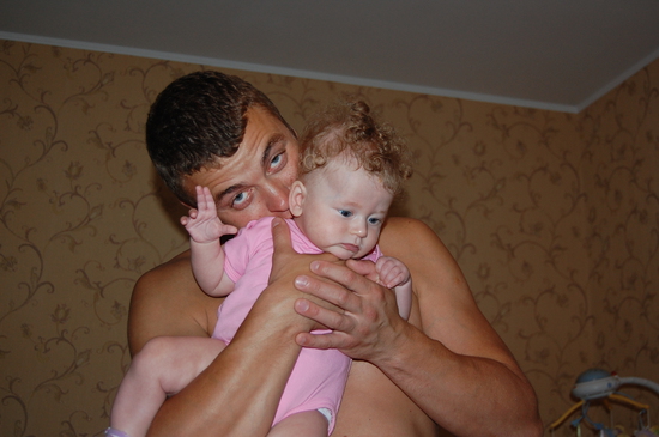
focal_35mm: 48
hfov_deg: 41.2
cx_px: 330
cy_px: 218
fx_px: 877
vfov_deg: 28.0
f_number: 4.5
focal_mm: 32
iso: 400
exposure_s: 1/60
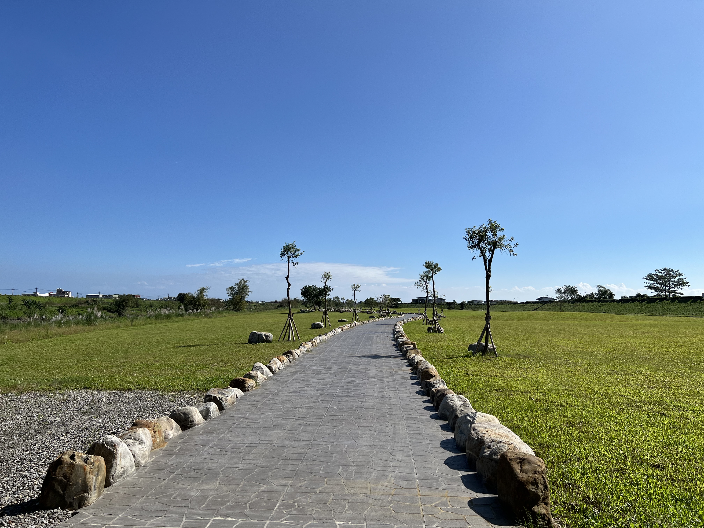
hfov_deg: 67.3
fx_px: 529
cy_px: 264
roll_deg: -1.2
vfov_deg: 53.1
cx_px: 352
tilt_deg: +4.7
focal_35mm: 26
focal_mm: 5.7
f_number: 1.5
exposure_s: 1/7463
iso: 50
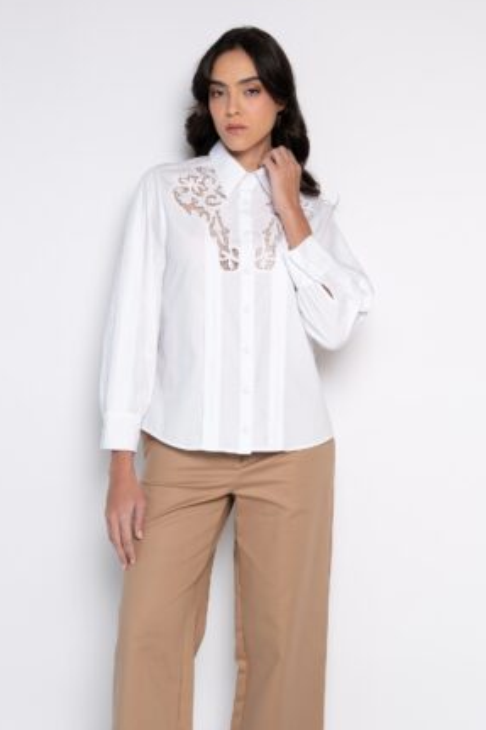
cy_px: 484
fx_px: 1074
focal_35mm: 53
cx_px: 218
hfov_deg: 25.5
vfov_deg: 37.2
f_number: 5
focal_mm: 38
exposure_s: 1/125
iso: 200
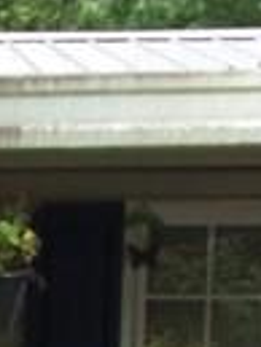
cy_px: 643
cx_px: -568
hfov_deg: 6.9
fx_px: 1907
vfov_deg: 9.8
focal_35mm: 190
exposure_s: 1/120
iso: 80
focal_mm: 4.3
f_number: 3.3
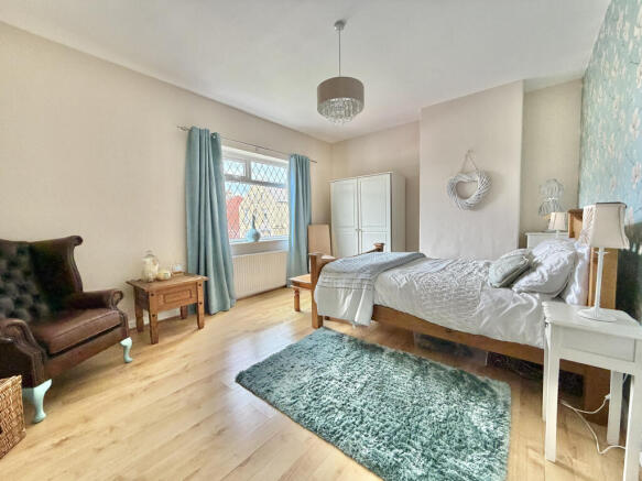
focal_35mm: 14
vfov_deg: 85.7
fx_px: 260
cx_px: 321
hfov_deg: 102.1
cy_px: 240
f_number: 2.2
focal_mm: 2.22
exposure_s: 1/121
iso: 250
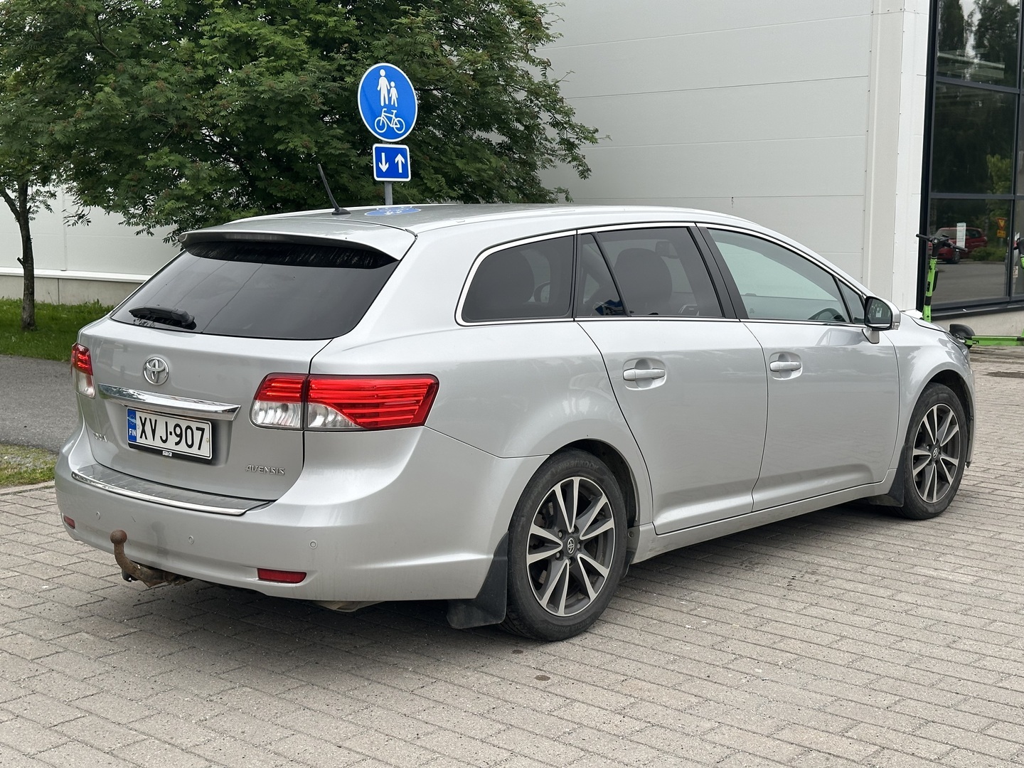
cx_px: 512
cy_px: 384
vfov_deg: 30.3
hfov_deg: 39.7
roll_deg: -0.3
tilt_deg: -6.8
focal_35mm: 48
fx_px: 1420
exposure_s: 1/672
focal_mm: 6.86
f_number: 1.78
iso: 64
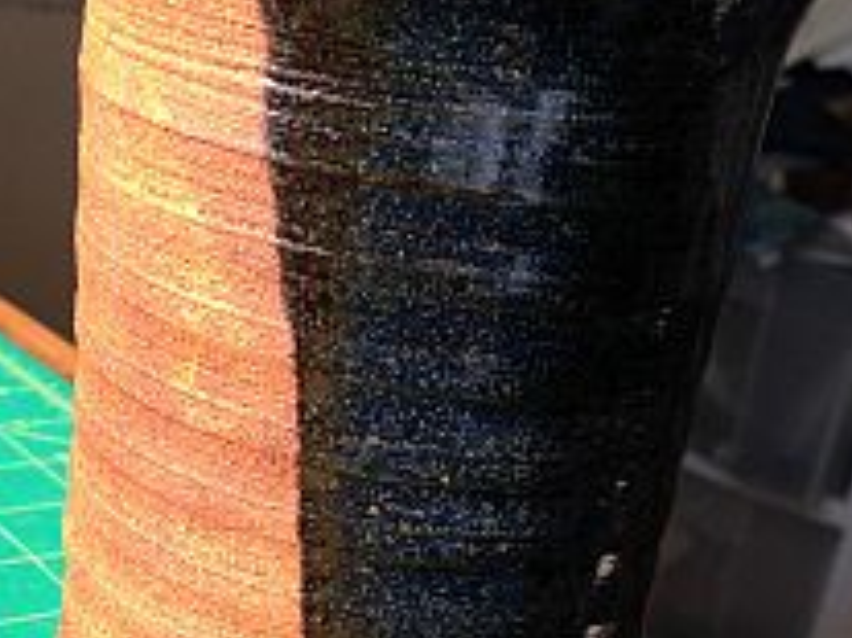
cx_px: 325
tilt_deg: -20.8
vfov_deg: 21.3
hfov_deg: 28.5
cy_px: 537
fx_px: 1673
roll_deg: -7.8
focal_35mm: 68
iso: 50
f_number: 2.4
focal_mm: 4.12
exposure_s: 1/268
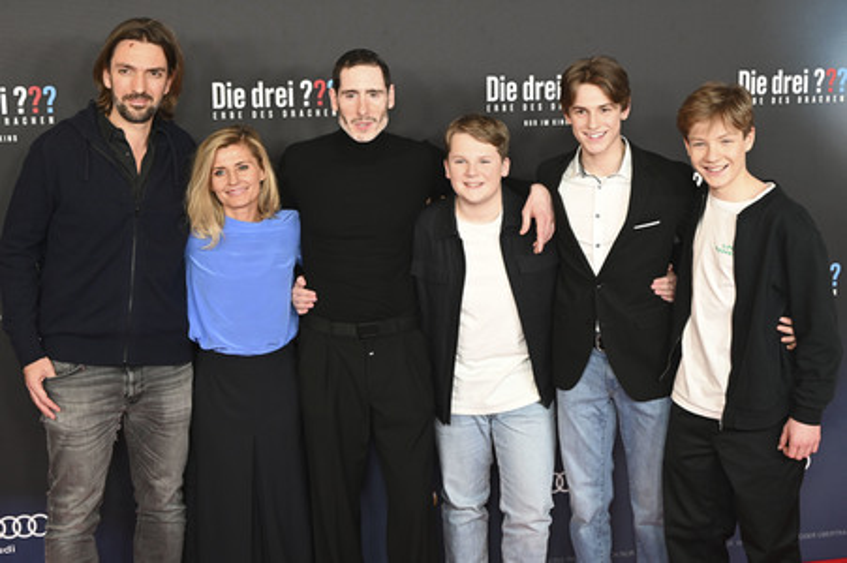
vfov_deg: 30.5
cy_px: 282
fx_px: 1034
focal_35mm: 44
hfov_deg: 44.5
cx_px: 424
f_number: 5.6
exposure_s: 1/160
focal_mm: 44
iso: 1000
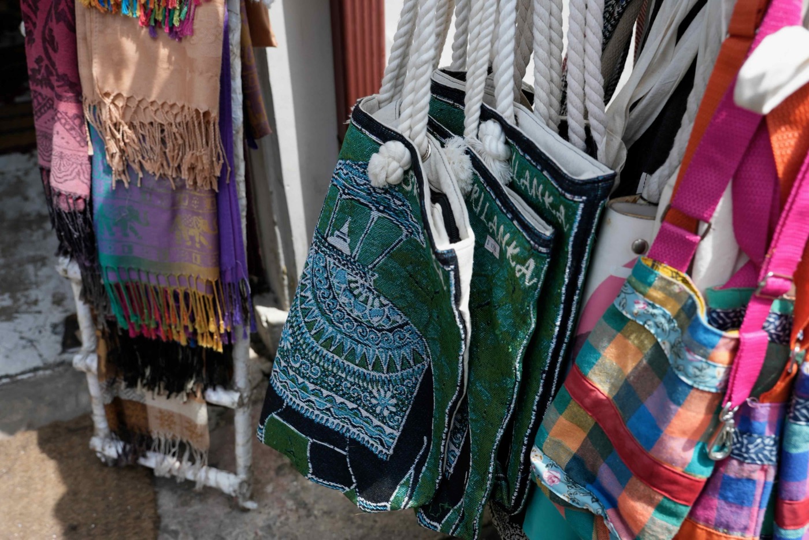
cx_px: 404
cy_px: 270
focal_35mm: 32
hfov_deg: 58.7
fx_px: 719
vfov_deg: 41.2
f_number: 5.6
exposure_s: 1/200
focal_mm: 32
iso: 100
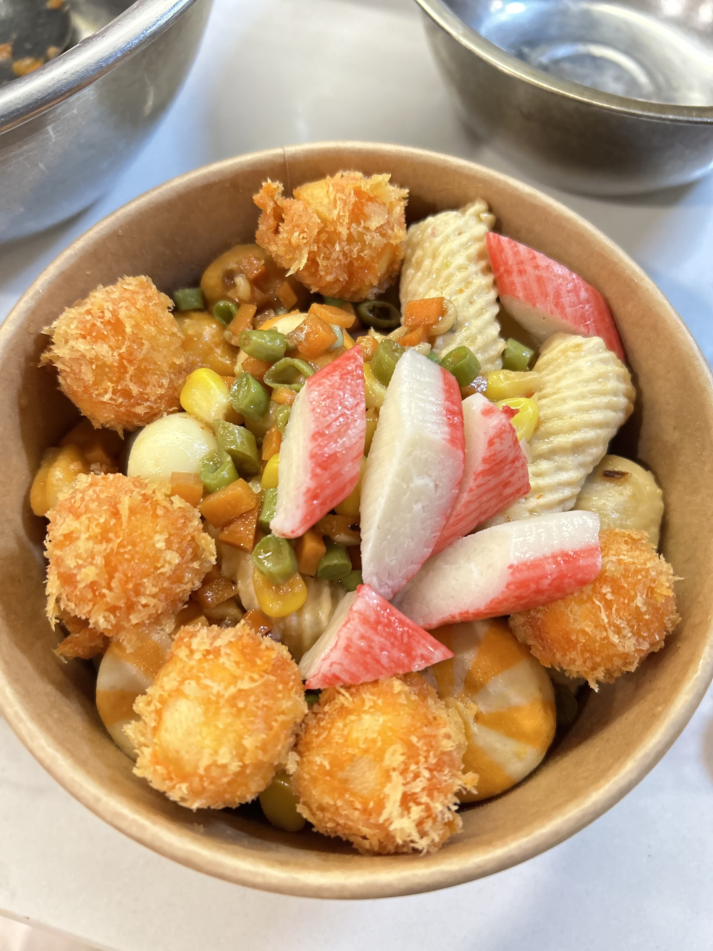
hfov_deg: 53.1
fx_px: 714
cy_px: 476
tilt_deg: -69.1
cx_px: 356
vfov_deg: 67.3
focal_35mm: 26
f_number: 1.5
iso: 500
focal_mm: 5.7
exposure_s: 1/60
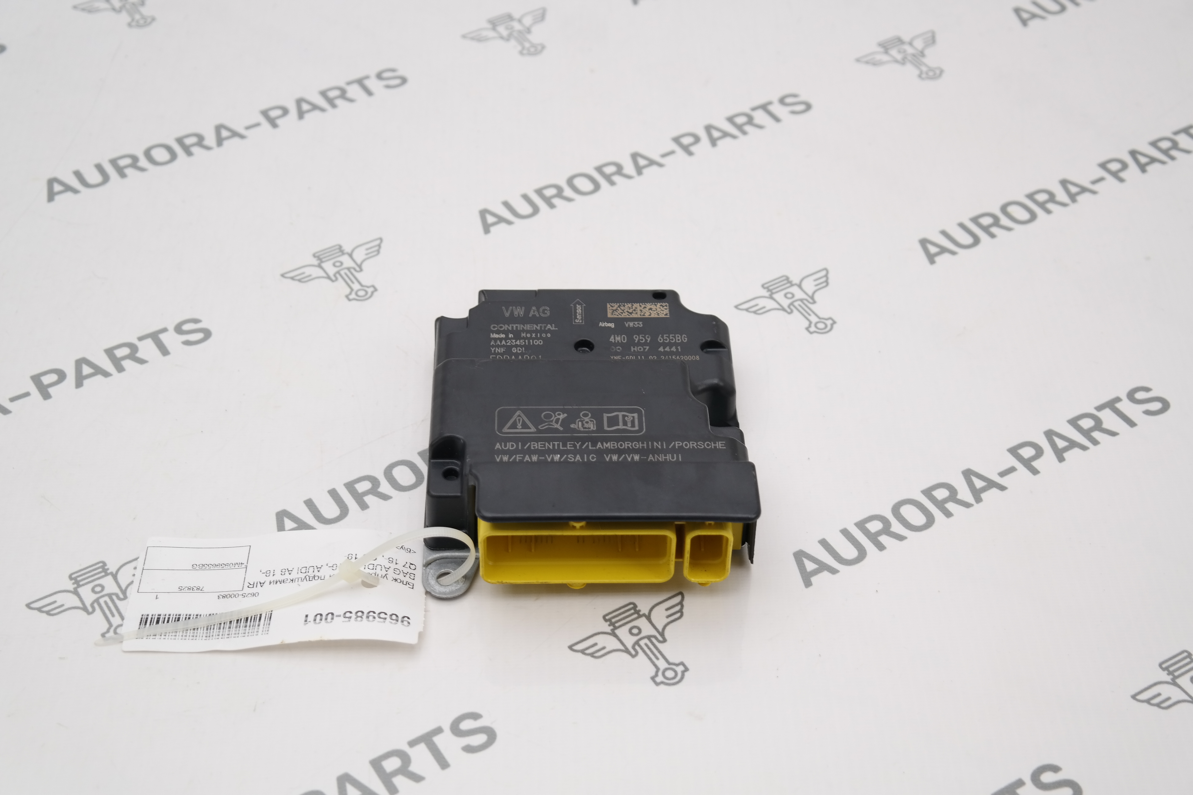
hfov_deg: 35.6
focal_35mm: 56
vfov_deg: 24.2
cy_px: 398
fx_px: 1856
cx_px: 596
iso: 200
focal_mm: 37
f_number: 4.5
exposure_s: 1/125
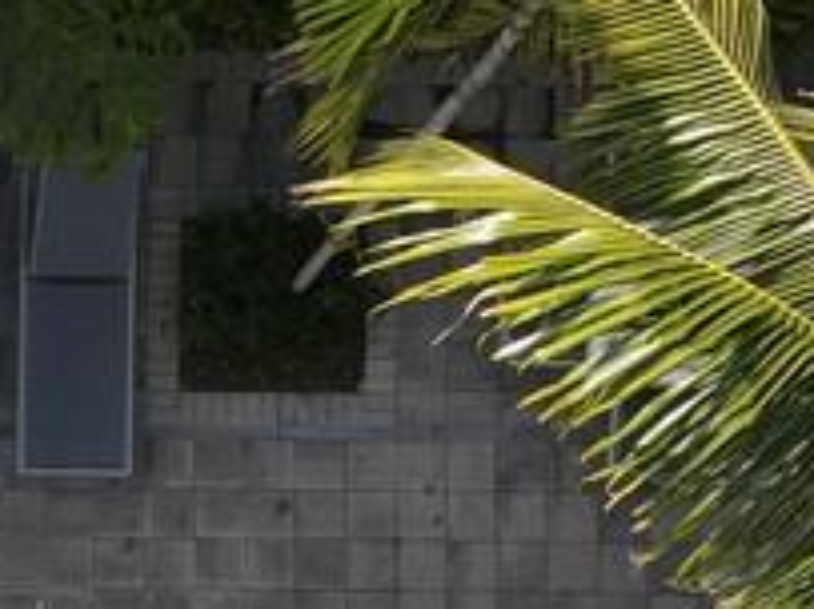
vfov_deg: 11.4
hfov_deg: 15.0
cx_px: -445
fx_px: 2844
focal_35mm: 121
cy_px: 1082
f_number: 2.8
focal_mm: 4.5
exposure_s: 1/100
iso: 100
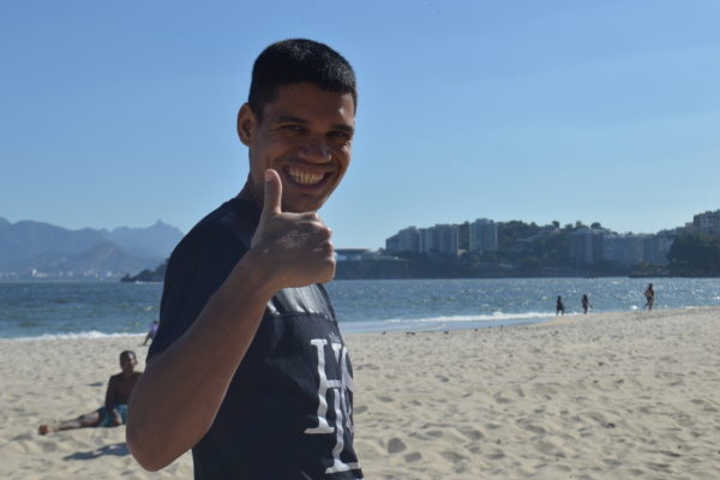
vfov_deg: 25.8
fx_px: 1050
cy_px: 240
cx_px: 360
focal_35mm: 52
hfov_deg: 37.9
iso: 100
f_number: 8
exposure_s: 1/500
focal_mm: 35
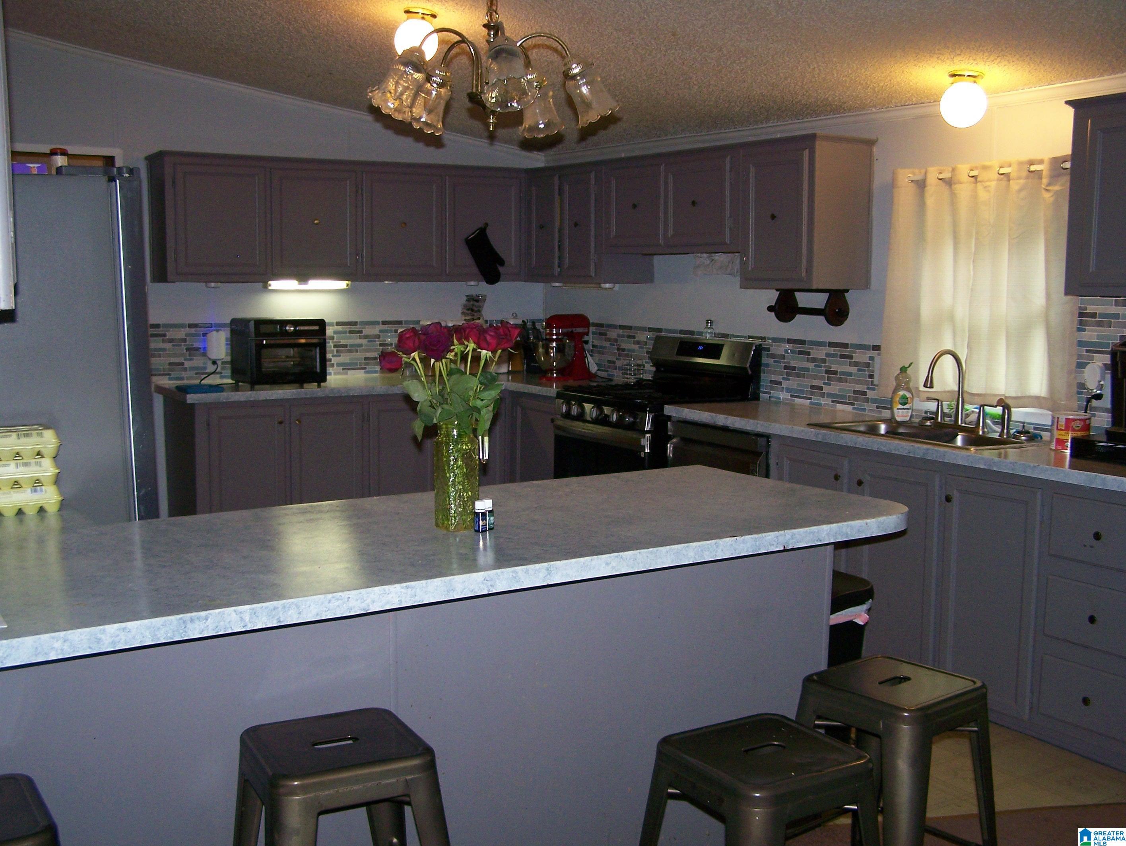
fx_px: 1237
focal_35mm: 38
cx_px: 563
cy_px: 423
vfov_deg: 37.8
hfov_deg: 48.9
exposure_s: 1/60
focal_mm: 6.3
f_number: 2.8
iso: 160
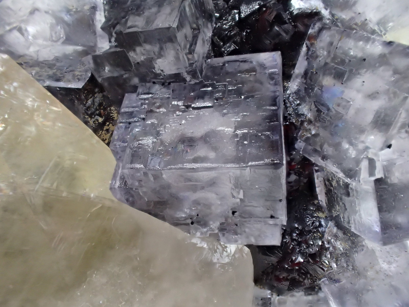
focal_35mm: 30
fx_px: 354
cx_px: 204
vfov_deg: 46.8
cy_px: 154
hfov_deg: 60.0
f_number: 3.2
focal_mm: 5.5
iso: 800
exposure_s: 1/100
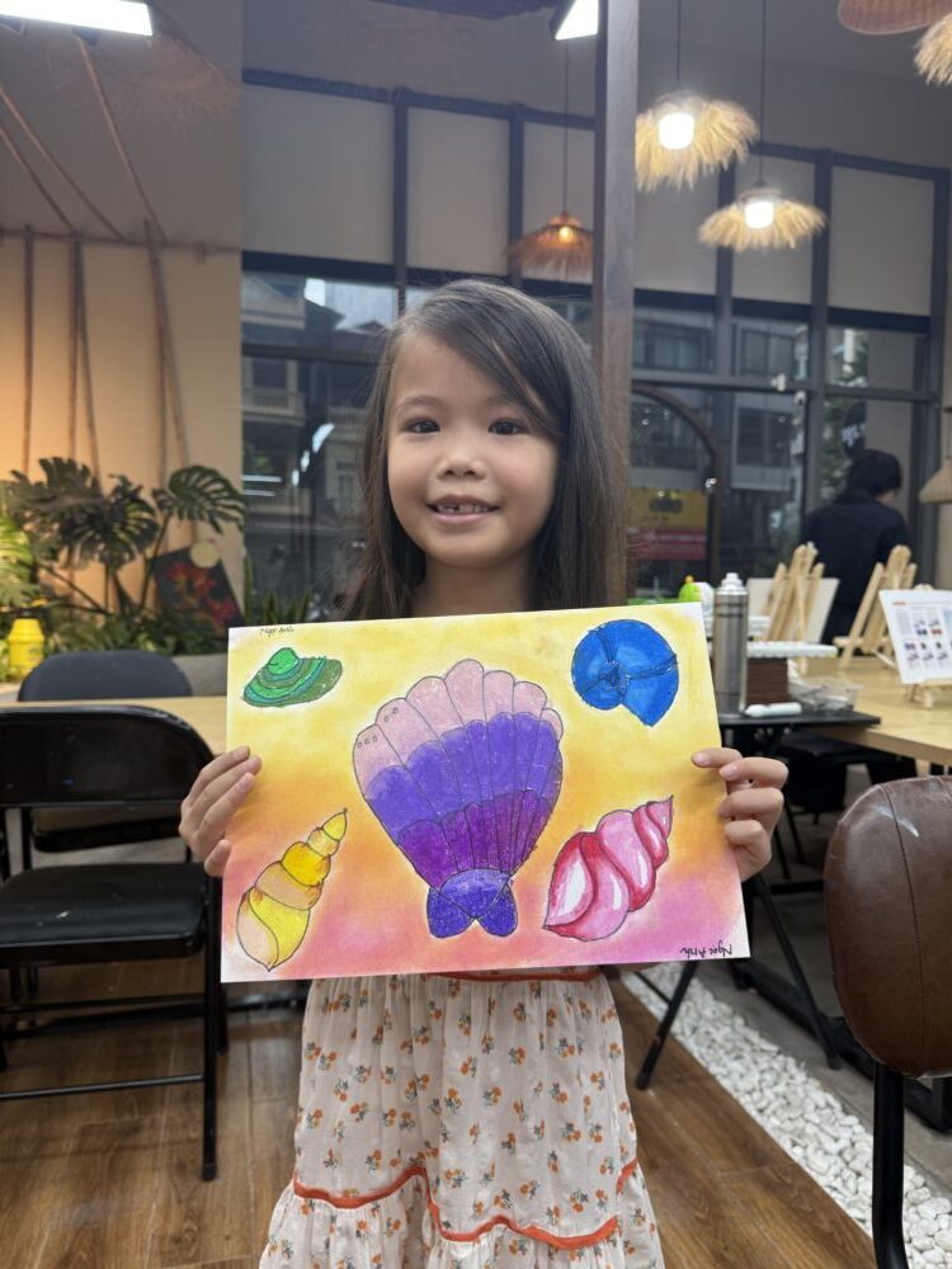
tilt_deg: -2.5
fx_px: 880
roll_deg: -1.2
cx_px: 476
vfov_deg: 71.6
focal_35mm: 24
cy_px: 634
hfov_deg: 56.8
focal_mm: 6.76
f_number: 1.78
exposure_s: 1/100
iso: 80
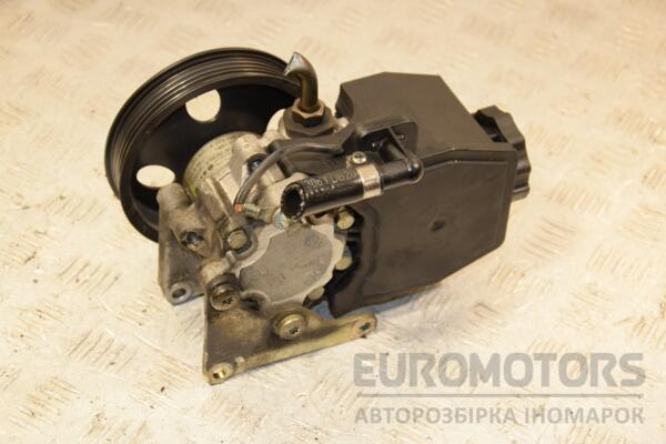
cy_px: 222
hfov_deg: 27.0
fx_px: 1387
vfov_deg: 18.2
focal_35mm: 75
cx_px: 333
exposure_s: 1/200
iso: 800
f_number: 5.6
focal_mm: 50
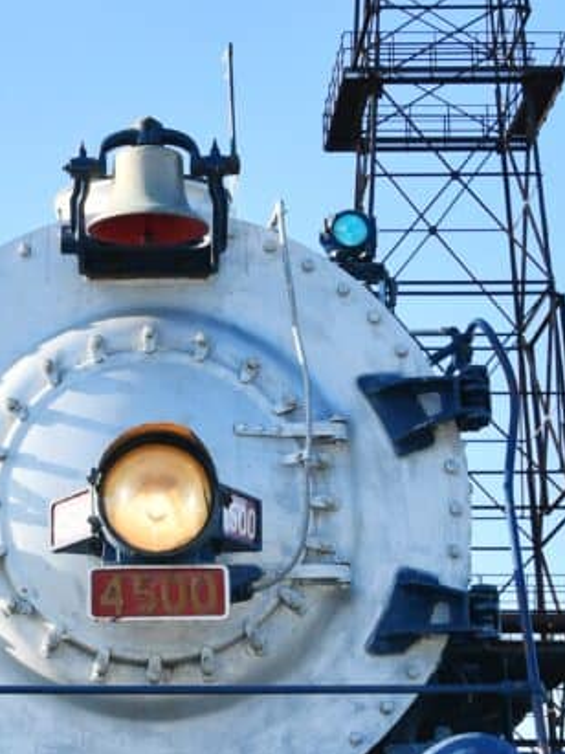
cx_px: 28
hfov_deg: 16.3
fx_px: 1938
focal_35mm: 89
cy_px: 527
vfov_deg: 21.9
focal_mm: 22
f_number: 7.1
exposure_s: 1/250
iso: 100
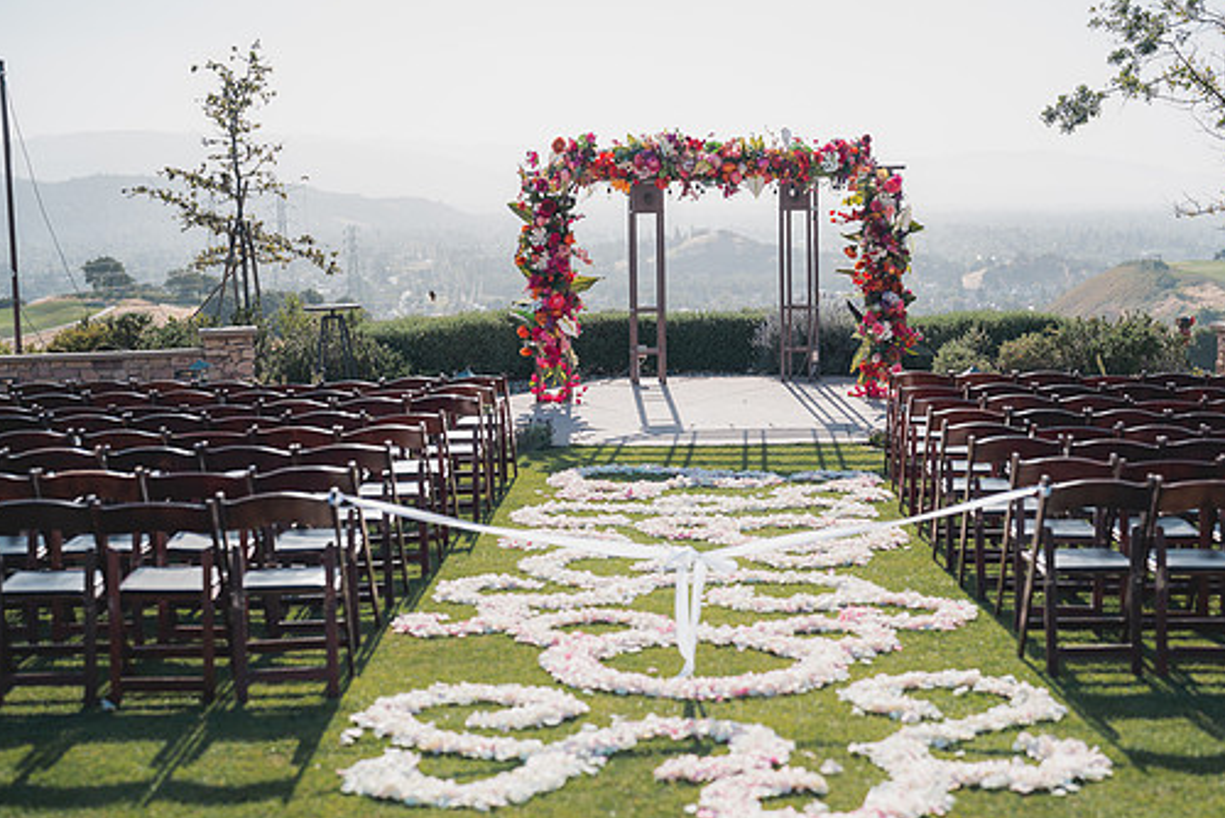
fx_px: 1975
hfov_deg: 34.4
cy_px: 462
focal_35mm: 58
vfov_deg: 23.4
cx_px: 659
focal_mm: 50
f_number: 2
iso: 50
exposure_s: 1/2000
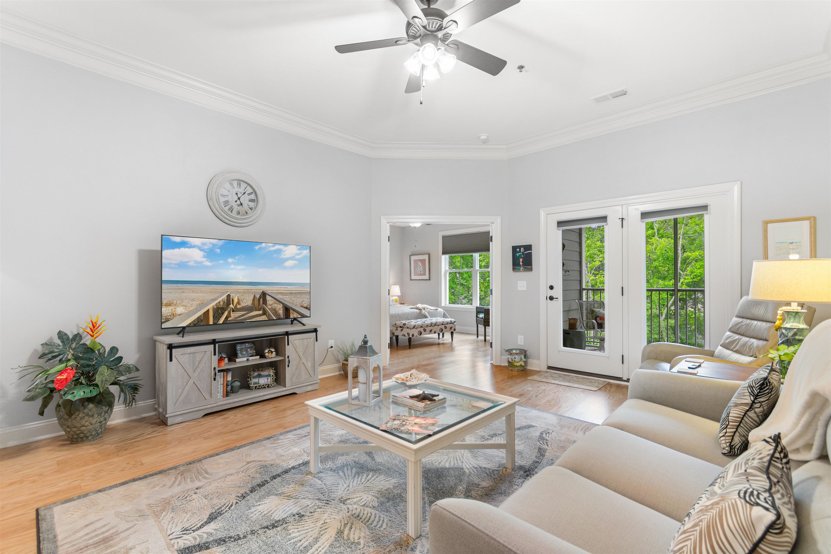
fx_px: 346
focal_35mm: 15
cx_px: 416
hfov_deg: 100.4
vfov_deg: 77.3
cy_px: 277
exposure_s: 1/4
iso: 100
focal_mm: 10
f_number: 4.5
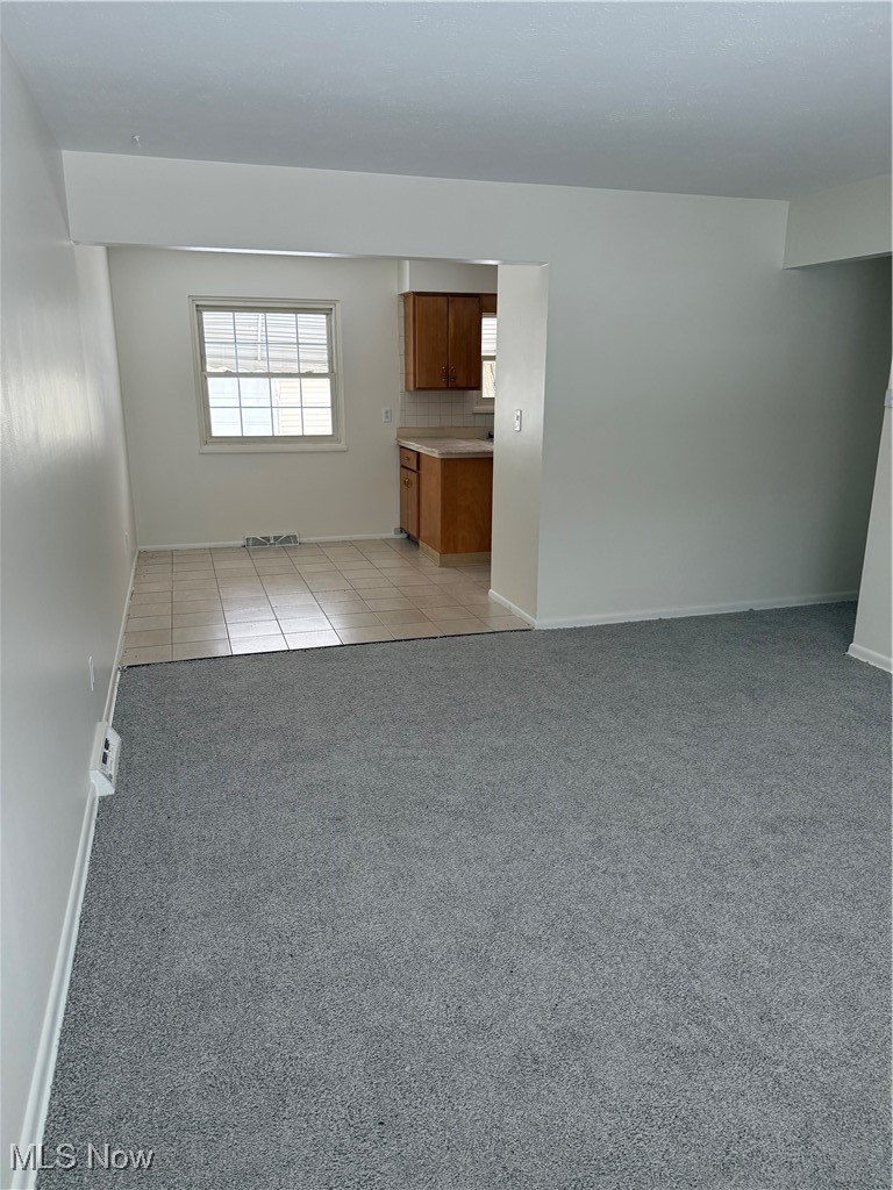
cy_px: 595
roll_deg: -0.1
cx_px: 446
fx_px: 826
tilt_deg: -14.1
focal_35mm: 24
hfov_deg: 56.8
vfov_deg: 71.6
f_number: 1.78
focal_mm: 6.76
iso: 200
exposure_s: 1/121
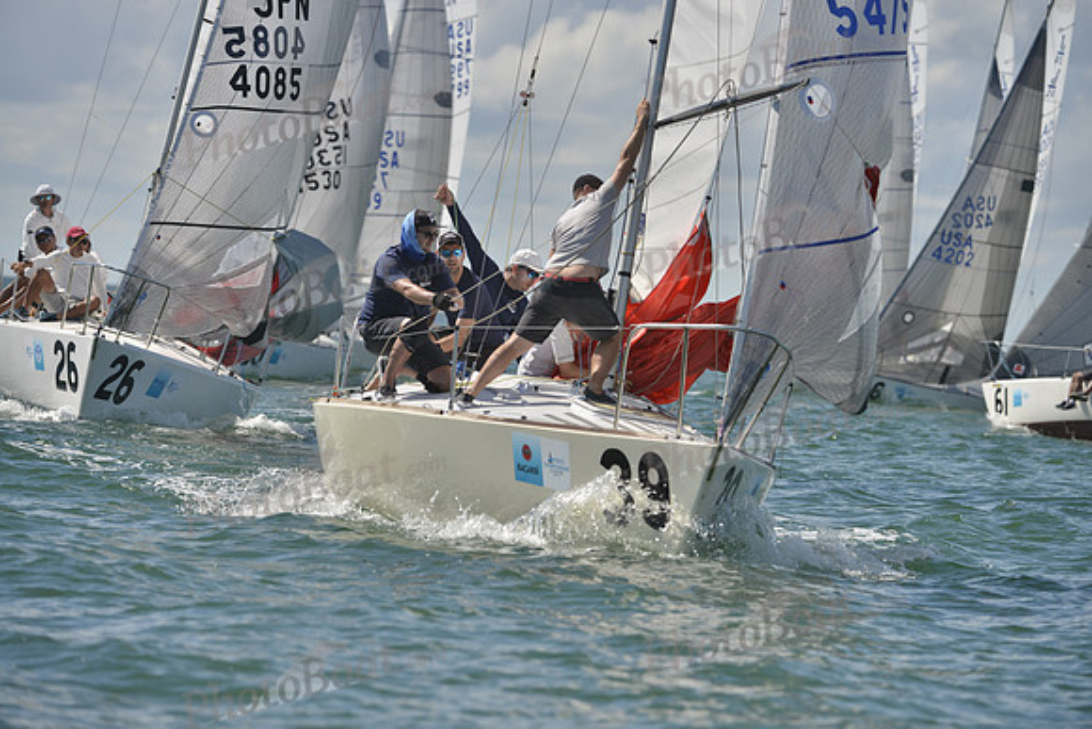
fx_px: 7585
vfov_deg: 5.5
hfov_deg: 8.2
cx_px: 546
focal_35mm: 250
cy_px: 364
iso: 200
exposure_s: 1/1600
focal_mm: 250
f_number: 5.6
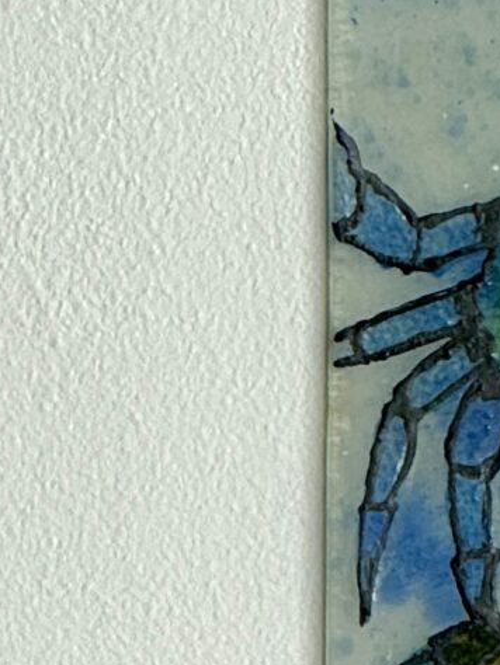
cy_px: 716
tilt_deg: -4.1
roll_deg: -2.3
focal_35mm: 648
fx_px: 12469
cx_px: 551
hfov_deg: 2.3
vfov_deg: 3.1
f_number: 2.8
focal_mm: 15.66
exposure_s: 1/134
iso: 50
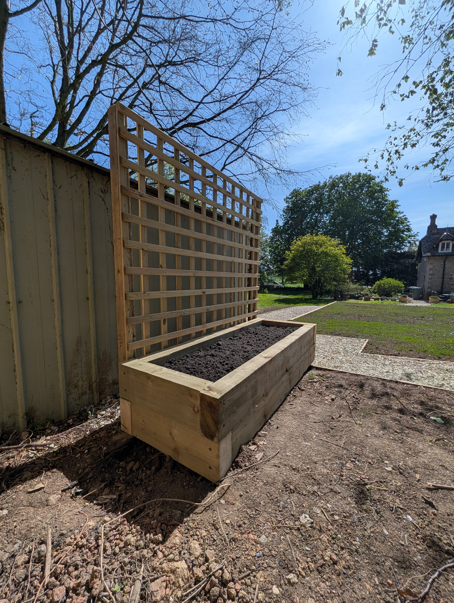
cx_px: 227
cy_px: 302
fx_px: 209
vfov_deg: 110.5
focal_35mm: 12
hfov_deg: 94.6
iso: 51
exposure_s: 1/5319
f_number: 1.7
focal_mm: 2.02
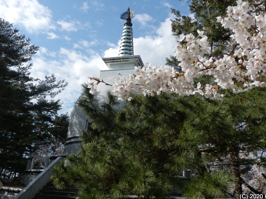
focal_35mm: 31
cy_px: 83
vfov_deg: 45.3
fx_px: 238
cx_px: 130
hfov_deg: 58.3
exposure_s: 1/1250
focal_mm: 4.5
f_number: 3
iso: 80
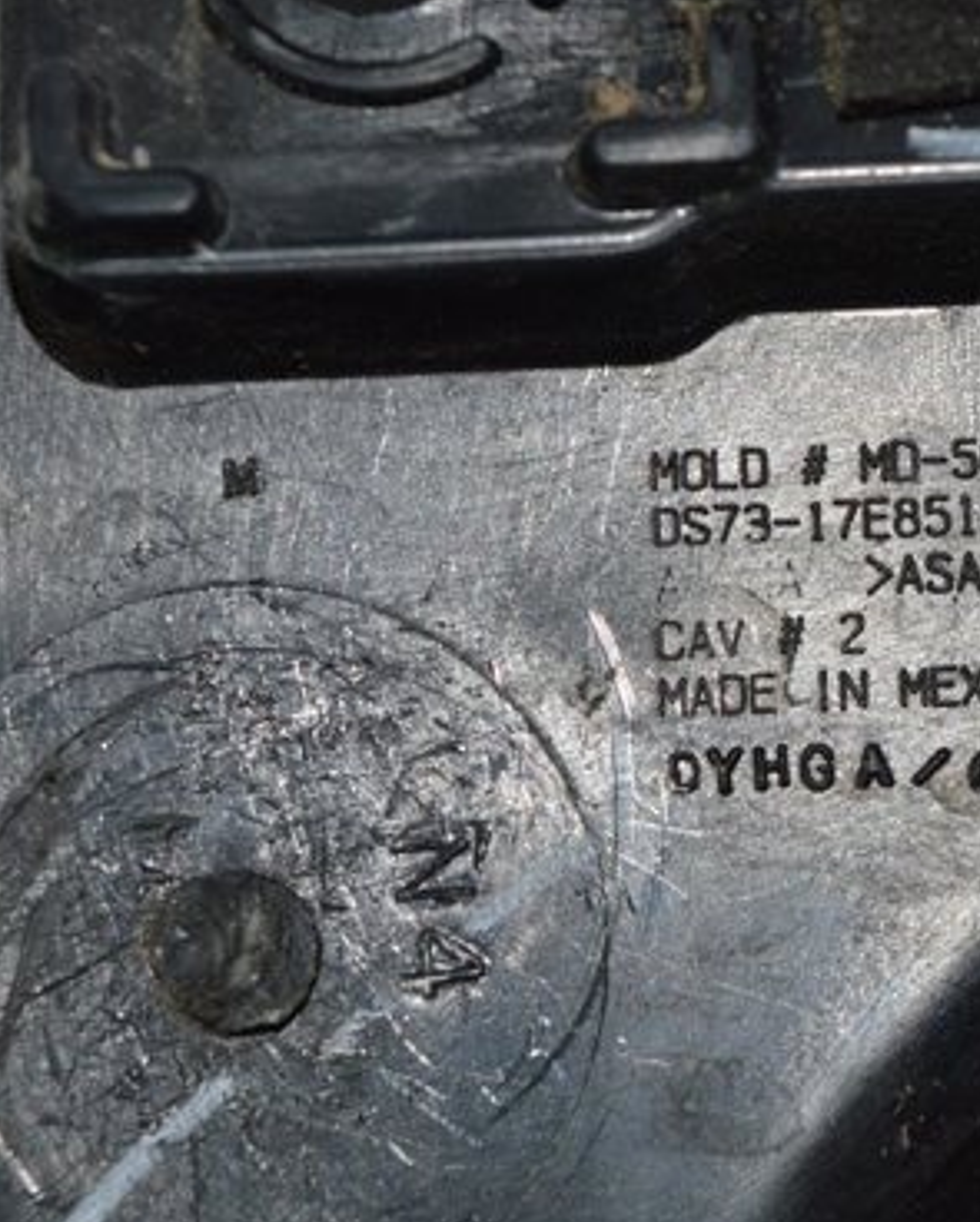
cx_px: 522
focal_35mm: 127
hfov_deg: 12.2
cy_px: 623
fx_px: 4599
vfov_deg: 15.1
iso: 100
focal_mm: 52
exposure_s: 1/60
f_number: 8
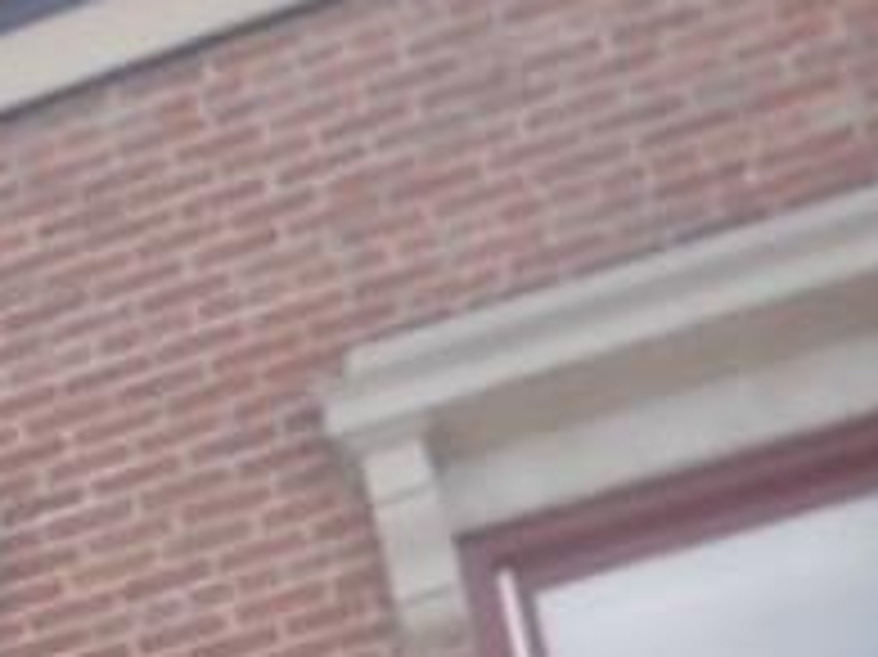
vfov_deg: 7.2
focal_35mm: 192
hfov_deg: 8.6
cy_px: 1631
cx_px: -1756
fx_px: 4867
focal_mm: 4.5
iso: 80
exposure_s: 1/200
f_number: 3.7
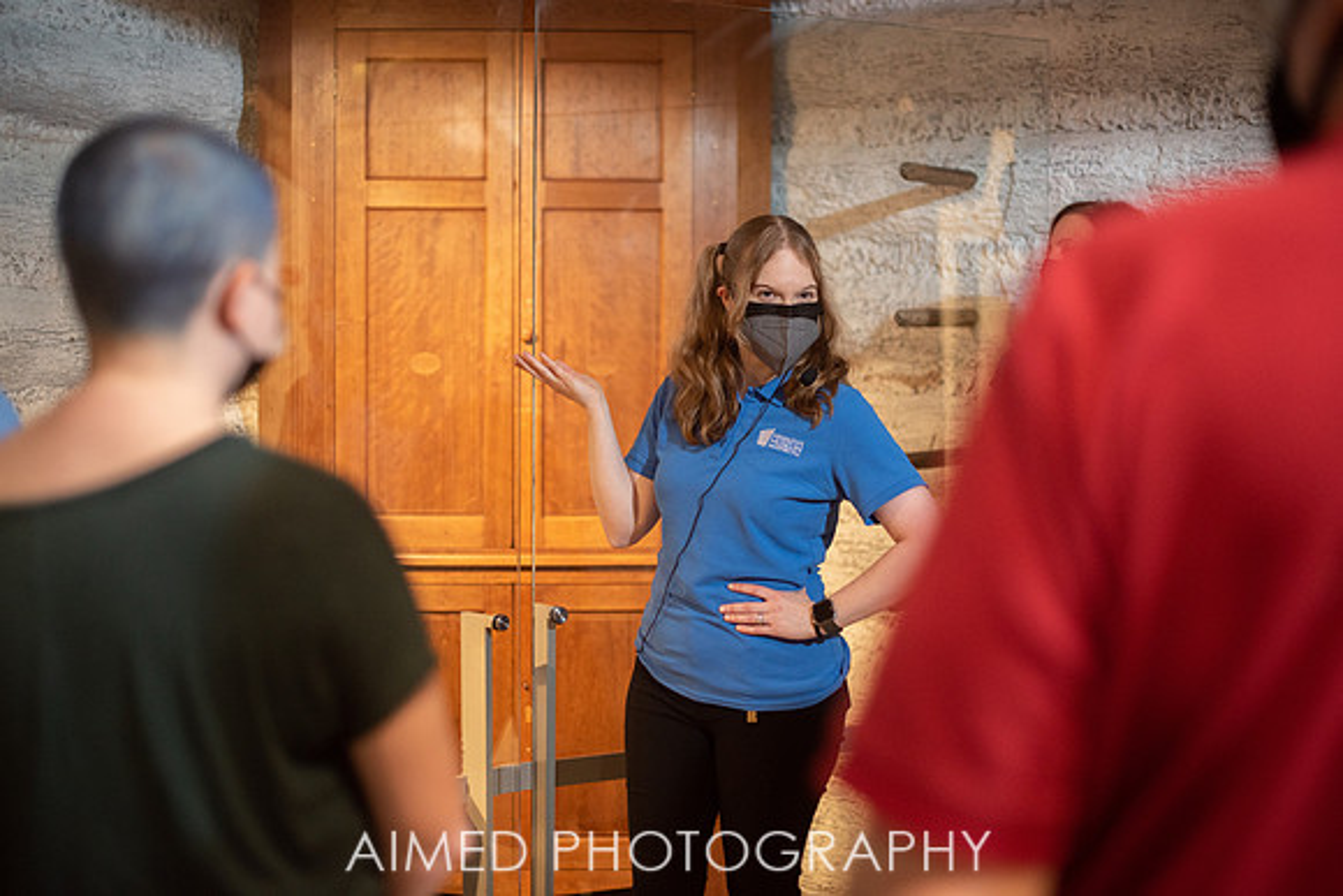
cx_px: 672
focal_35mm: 50
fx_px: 1878
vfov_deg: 26.8
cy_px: 448
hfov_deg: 39.4
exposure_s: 1/200
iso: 1000
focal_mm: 50
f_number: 1.8
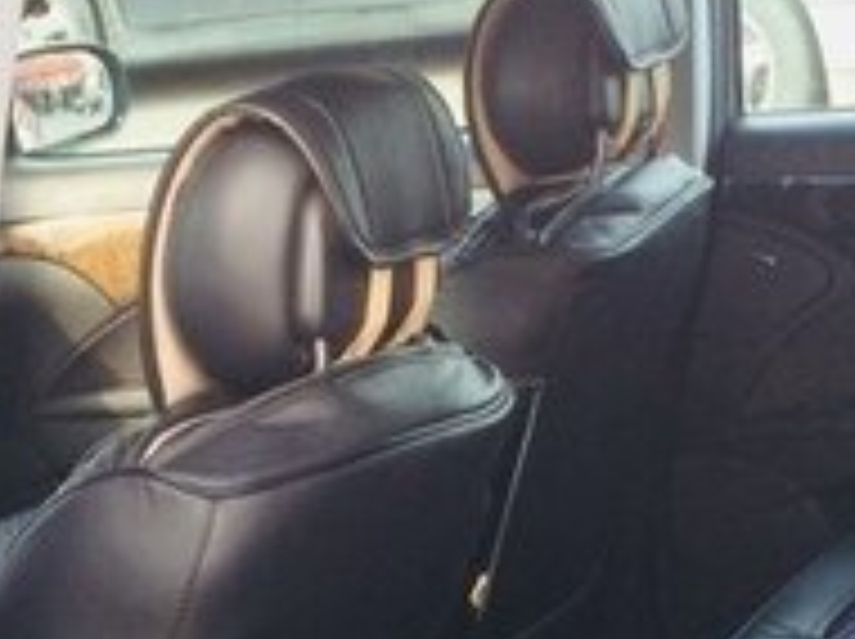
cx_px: 436
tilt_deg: -24.2
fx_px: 2492
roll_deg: +3.9
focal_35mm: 101
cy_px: 835
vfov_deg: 14.0
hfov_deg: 19.5
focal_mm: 4.15
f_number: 2.2
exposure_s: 1/149
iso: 32
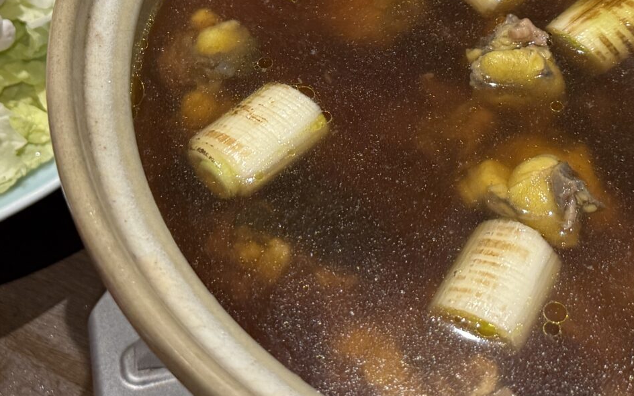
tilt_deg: -49.5
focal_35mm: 69
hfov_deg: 29.8
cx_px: 321
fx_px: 1192
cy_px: 47
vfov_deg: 18.6
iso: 320
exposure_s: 1/50
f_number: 1.78
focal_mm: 6.76
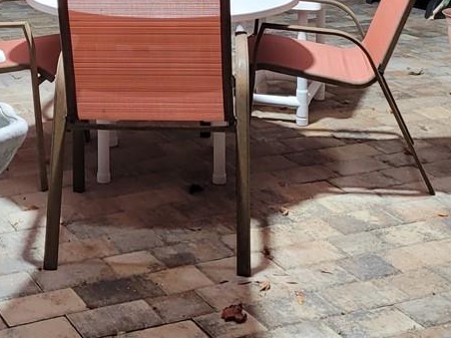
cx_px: 163
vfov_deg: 15.1
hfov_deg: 21.3
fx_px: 1199
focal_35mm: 92
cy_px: -133
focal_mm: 5.4
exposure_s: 1/11
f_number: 1.8
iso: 50
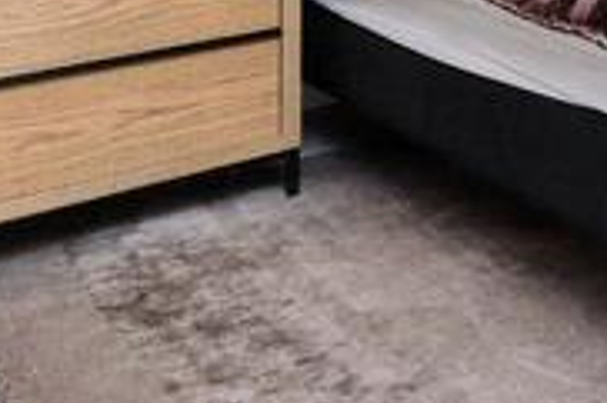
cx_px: 1051
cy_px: -285
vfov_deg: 17.4
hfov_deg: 21.6
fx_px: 1112
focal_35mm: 66
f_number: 8
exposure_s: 1/100
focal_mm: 10
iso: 800
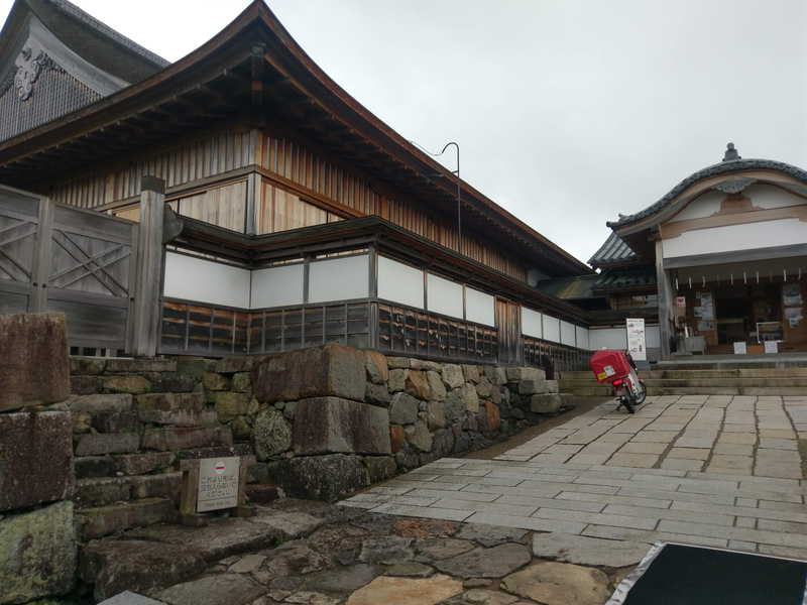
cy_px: 302
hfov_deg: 67.3
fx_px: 606
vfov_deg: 53.1
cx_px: 404
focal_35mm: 26
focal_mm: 4.58
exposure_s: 1/615
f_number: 1.8
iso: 100
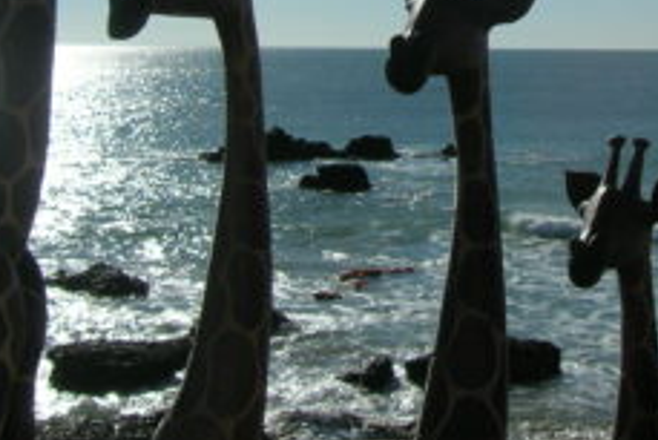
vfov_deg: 15.7
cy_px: -27
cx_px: 514
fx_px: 1555
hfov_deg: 23.6
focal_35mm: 85
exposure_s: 1/1538
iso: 50
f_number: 4.9
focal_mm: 5.7
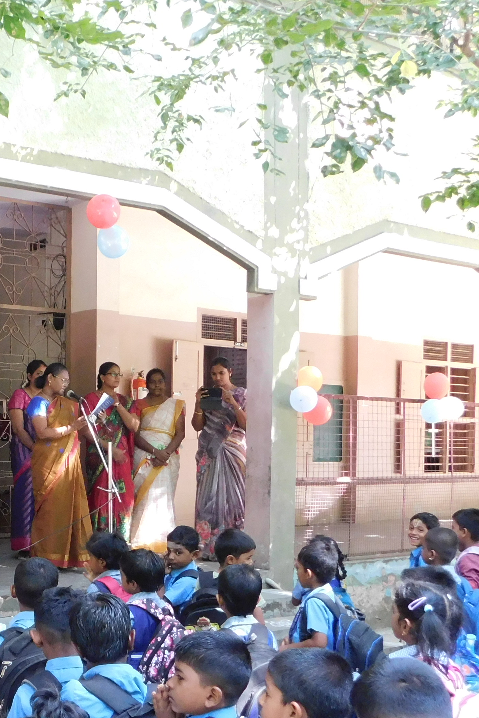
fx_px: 938
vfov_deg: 41.5
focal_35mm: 47
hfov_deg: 27.0
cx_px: -4
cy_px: 464
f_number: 3
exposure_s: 1/30
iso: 320
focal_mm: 4
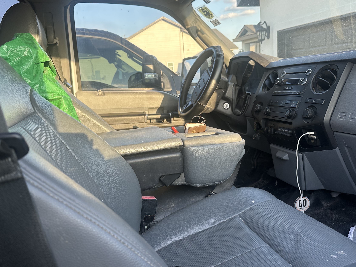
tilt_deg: -11.1
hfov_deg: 61.6
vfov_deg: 48.2
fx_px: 298
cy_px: 136
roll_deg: +3.9
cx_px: 168
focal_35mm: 29
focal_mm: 6.86
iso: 80
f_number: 1.78
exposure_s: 1/257
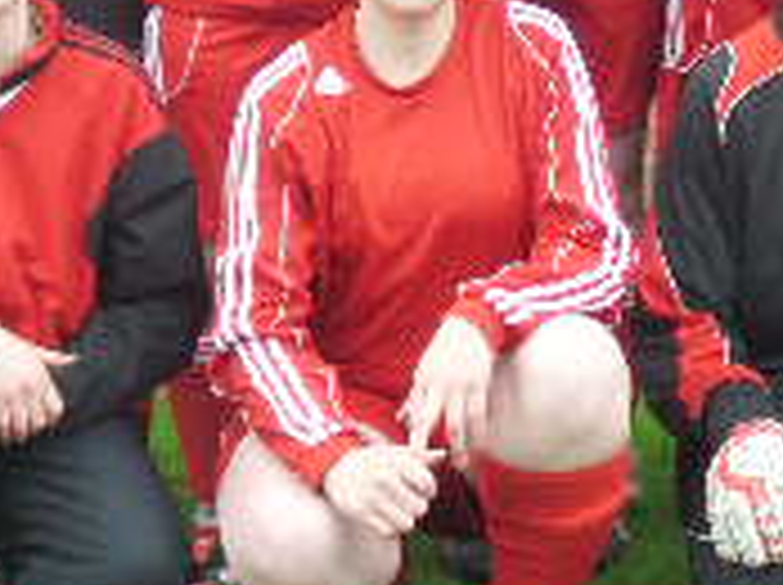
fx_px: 5579
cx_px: 612
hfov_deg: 8.0
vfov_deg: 6.0
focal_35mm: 247
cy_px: -140
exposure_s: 1/120
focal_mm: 11.2
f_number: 4.2
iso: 200
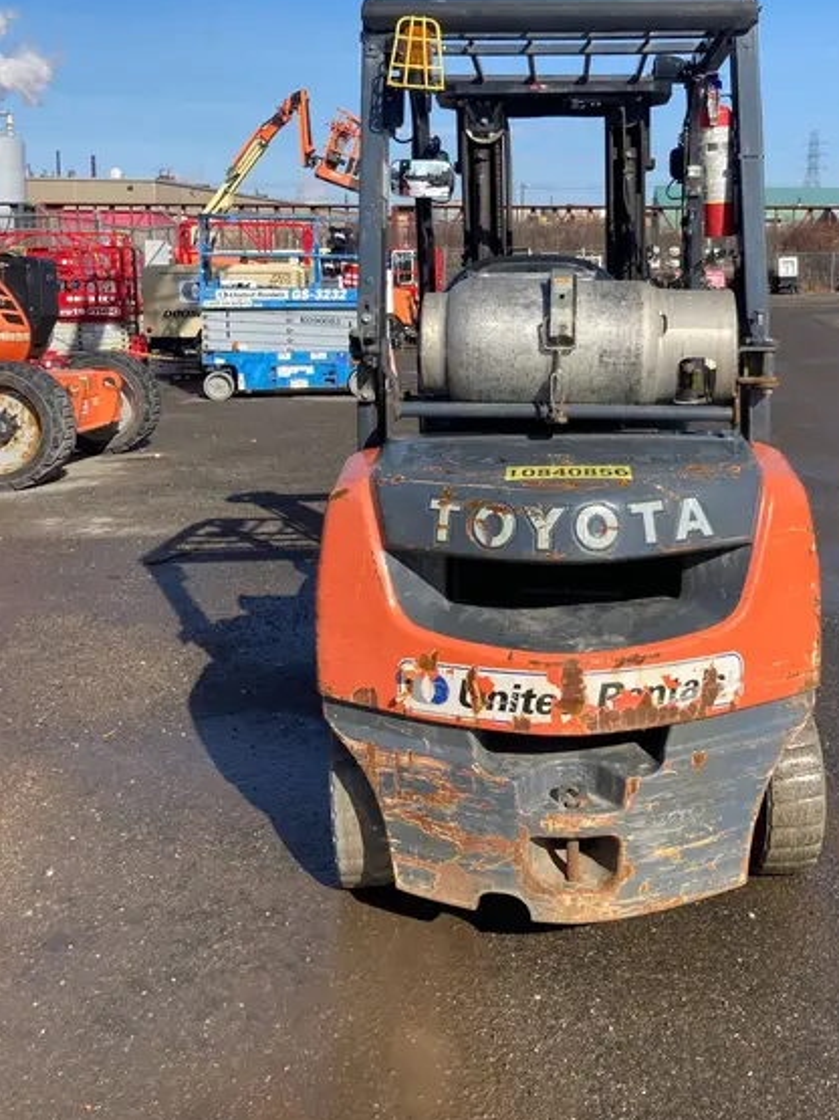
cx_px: 553
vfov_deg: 49.8
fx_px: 1196
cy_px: 435
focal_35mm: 37
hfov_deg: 38.3
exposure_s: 1/2088
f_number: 1.8
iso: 20
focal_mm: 3.99
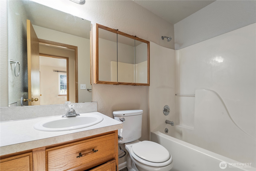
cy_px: 86
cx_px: 128
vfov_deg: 81.2
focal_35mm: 14
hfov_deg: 104.3
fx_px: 100
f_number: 8
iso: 400
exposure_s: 1/3
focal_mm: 14
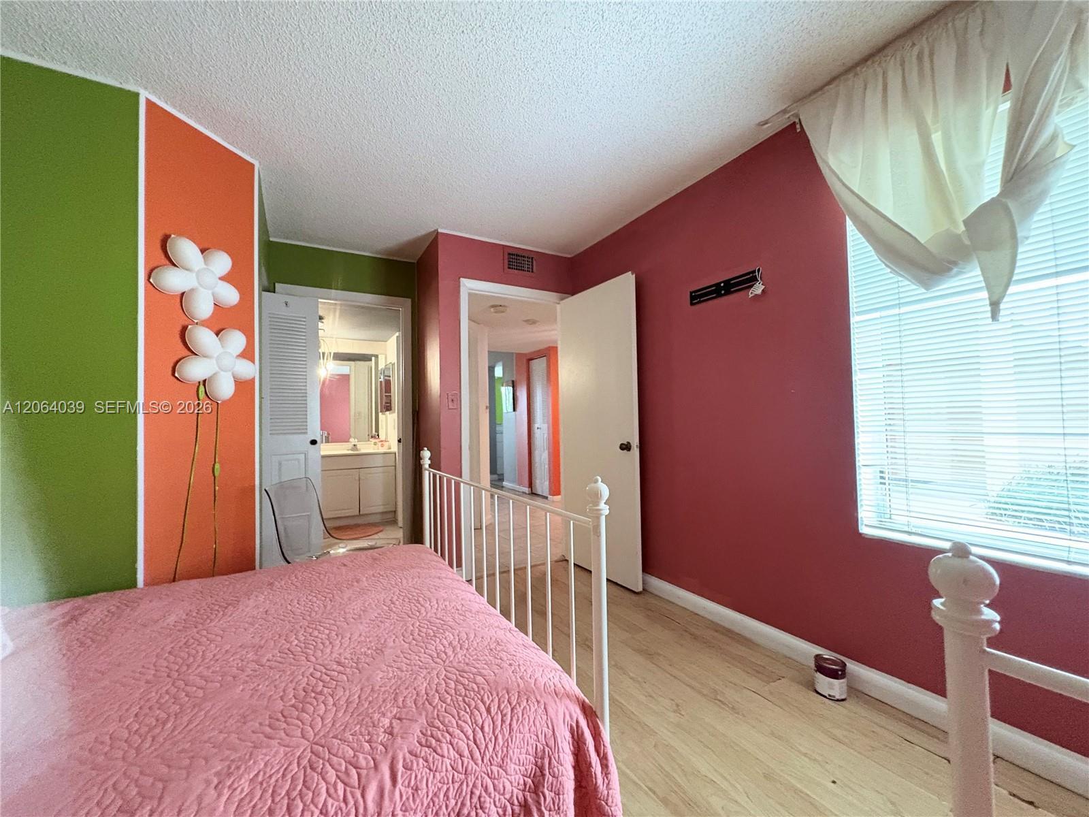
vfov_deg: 85.7
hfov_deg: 102.1
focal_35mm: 14
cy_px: 408
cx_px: 544
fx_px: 440
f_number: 2.2
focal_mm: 2.22
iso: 1000
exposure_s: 1/60
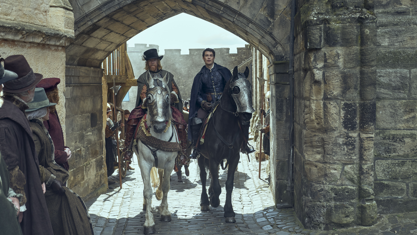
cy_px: 116
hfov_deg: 47.4
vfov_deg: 27.7
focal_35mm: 43
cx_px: 208
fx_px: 475
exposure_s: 1/800
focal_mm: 41
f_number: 4
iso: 640
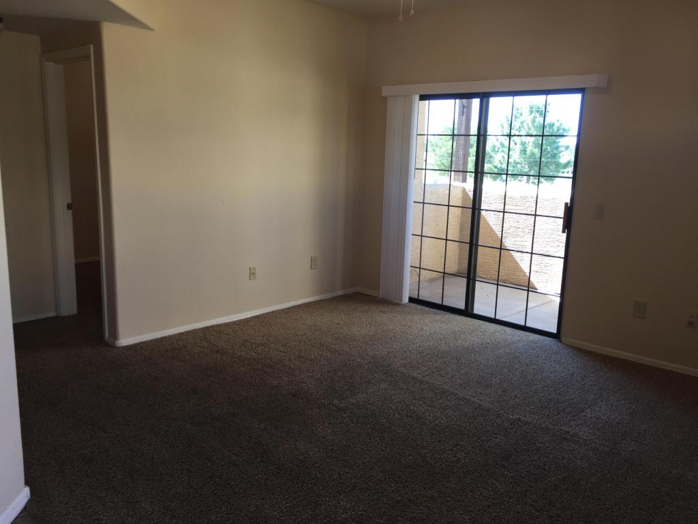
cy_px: 262
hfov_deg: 61.7
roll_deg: -2.9
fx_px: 585
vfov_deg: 48.2
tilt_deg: -11.4
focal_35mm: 29
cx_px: 349
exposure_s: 1/60
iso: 32
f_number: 2.2
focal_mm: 4.15
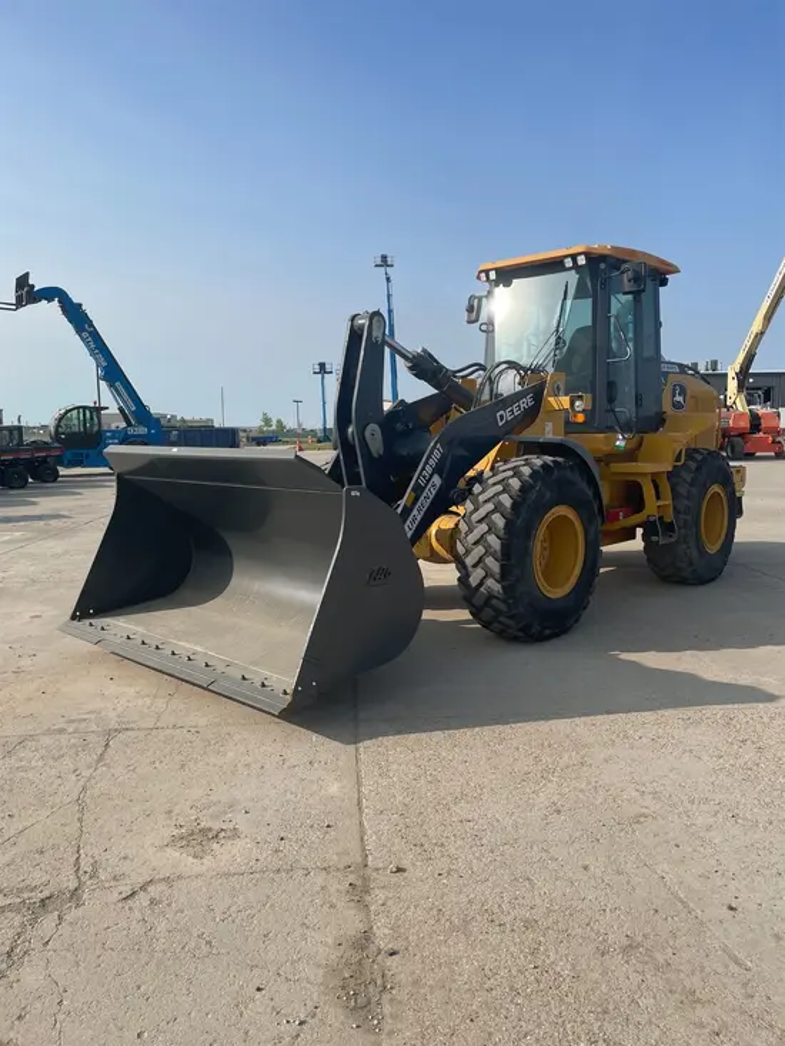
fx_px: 786
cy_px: 523
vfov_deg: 67.3
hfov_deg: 53.1
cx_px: 392
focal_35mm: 26
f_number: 1.6
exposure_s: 1/3731
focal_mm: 4.2
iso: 32
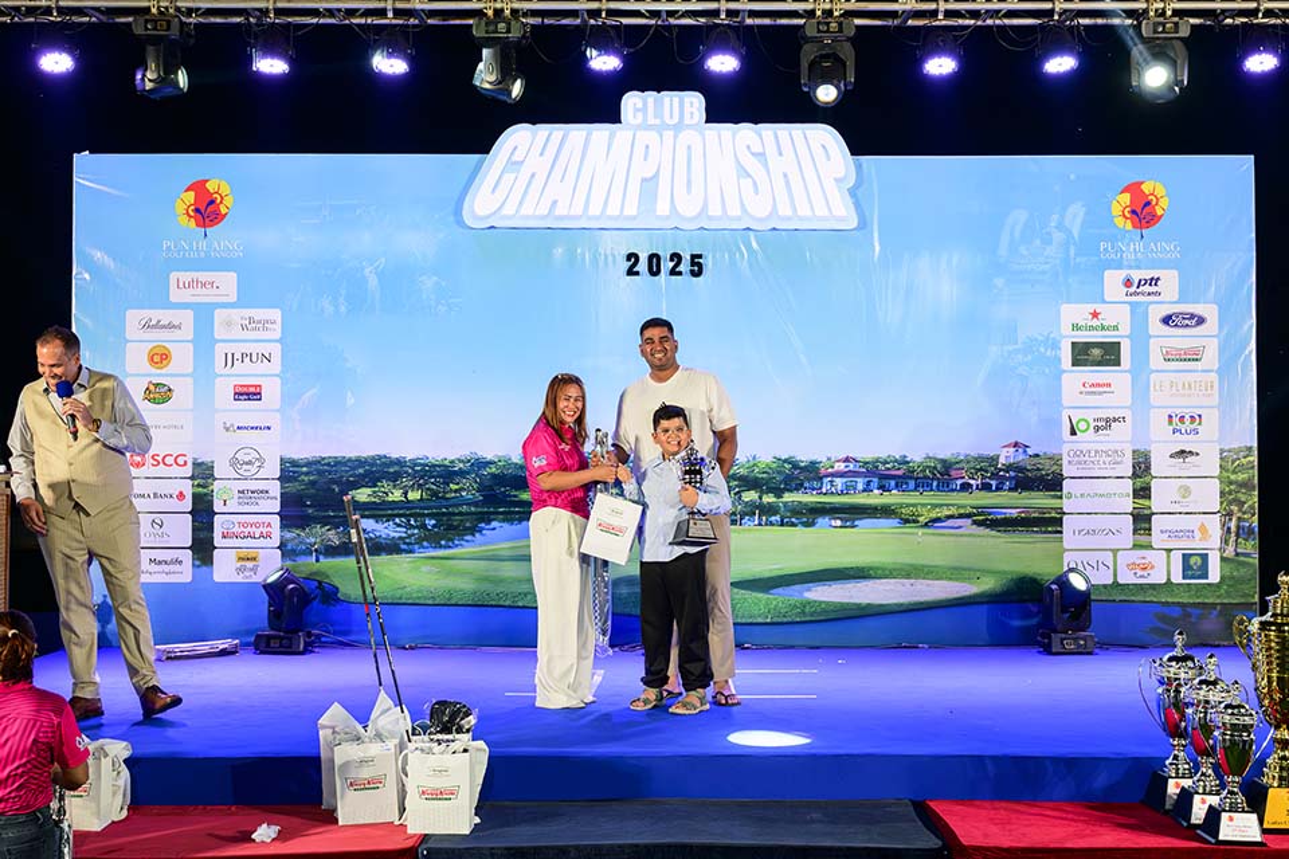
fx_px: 1235
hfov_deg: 55.1
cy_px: 430
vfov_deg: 38.4
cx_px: 644
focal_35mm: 34
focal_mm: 34.5
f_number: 6.3
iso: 1250
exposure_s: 1/125
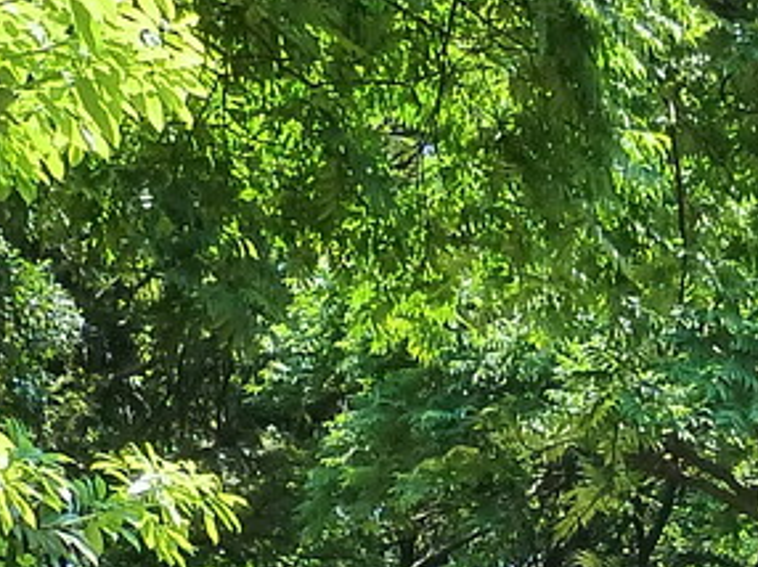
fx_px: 3063
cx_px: 949
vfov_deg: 9.3
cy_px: 1402
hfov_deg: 13.6
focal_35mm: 140
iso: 200
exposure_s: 1/160
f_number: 4
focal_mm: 4.1
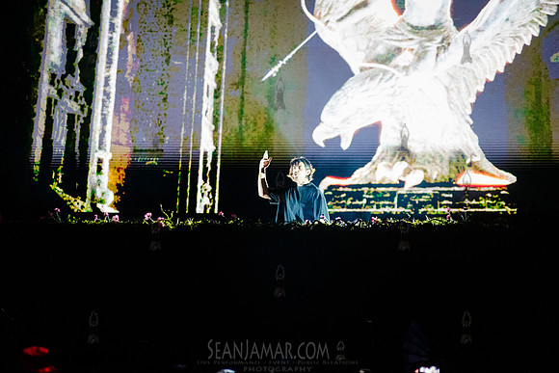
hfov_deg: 10.3
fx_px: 3106
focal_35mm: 200
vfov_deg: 6.9
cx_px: 280
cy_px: 186
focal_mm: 200
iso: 6400
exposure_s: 1/320
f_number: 3.5
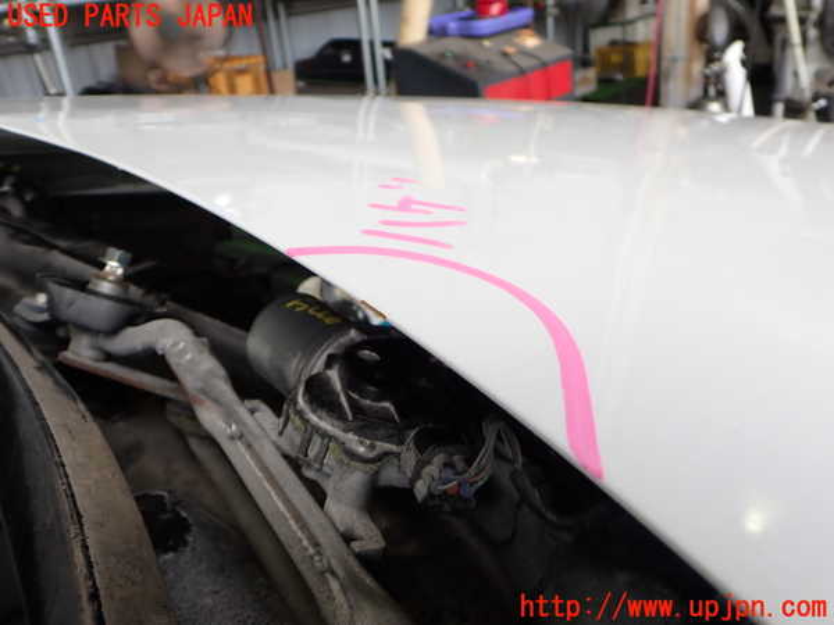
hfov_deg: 60.0
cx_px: 417
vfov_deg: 46.8
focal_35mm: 30
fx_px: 723
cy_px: 312
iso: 100
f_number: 3.2
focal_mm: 5.4
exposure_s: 1/160
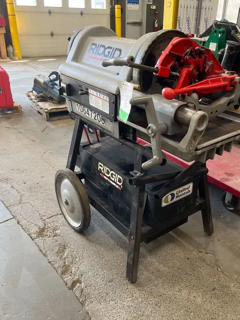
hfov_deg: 45.2
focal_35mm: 31
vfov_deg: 58.3
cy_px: 170
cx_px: 141
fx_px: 287
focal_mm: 5.1
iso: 125
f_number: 1.6
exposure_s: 1/98
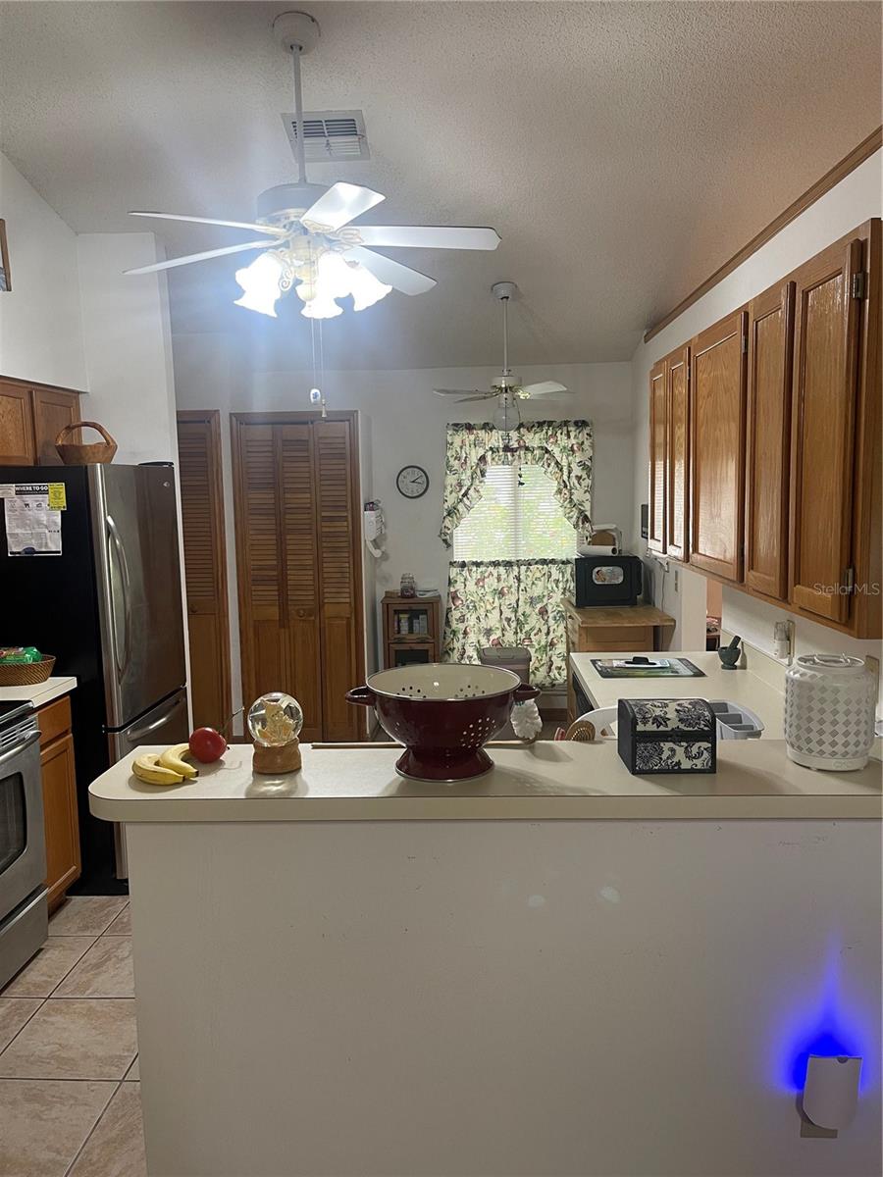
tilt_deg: -6.6
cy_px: 588
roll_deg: +1.2
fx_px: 850
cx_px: 442
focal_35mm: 25
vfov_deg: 69.4
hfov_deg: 54.9
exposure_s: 1/60
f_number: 1.6
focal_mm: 5.1
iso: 125
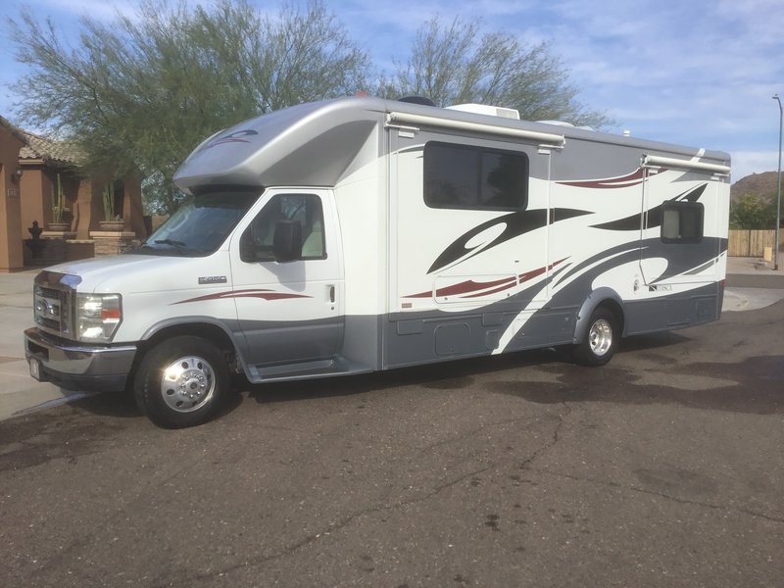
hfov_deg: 58.4
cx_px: 392
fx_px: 702
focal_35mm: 31
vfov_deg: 45.4
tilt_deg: -6.8
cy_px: 294
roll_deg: -0.7
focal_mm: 3.3
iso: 25
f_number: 2.4
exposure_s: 1/1431
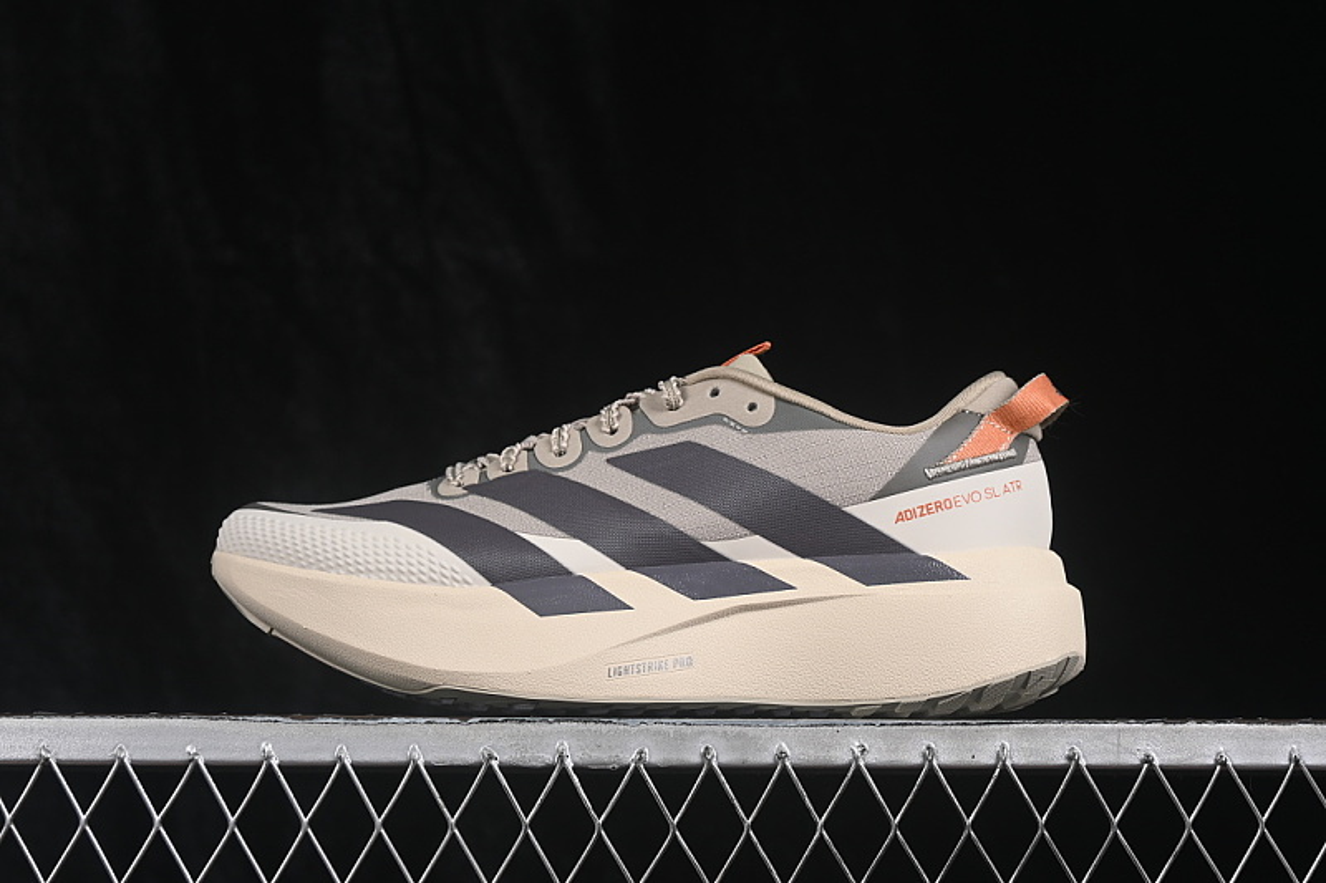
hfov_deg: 27.0
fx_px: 2762
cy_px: 442
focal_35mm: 75
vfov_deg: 18.2
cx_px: 663
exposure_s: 1/80
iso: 160
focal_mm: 50
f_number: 7.1
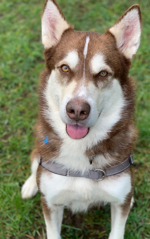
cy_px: 118
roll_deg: -1.2
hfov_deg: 23.1
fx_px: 366
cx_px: 82
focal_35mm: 56
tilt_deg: -39.6
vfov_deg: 36.3
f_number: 2.4
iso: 25
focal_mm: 6
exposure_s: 1/122
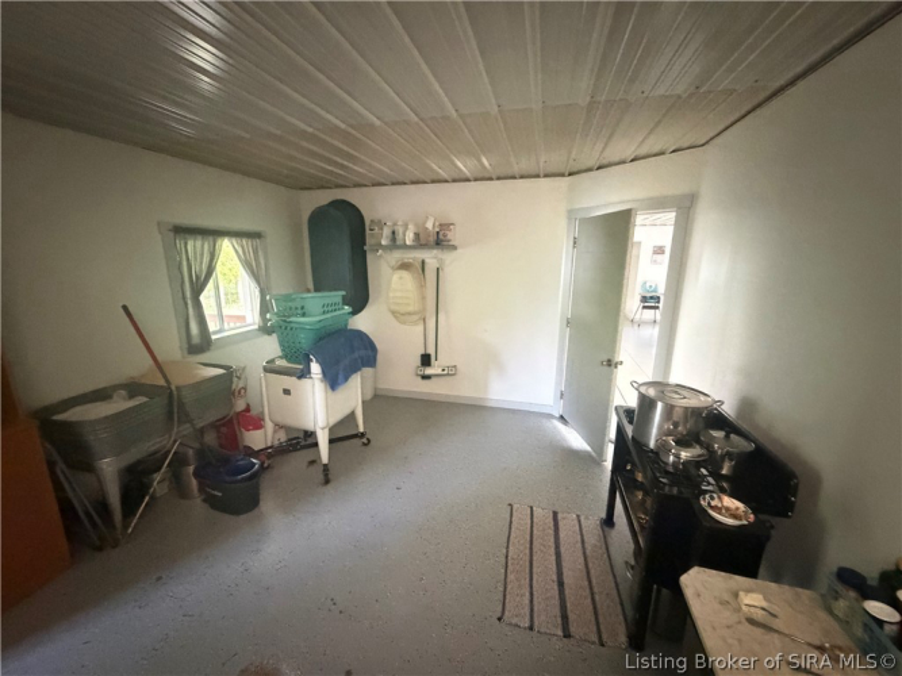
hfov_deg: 102.1
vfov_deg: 85.7
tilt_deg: -13.5
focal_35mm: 14
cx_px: 451
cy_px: 338
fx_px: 365
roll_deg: +0.8
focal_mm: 2.22
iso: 2000
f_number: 2.2
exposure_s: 1/30
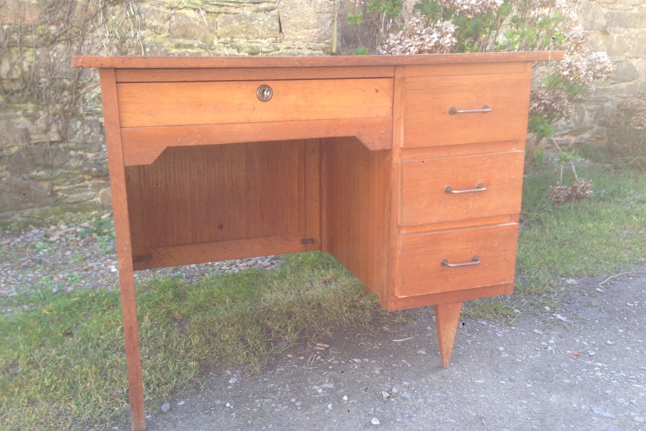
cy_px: 217
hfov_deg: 54.4
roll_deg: +0.1
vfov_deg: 37.9
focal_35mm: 35
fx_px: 628
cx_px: 319
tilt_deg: -14.4
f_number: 2.4
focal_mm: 4.12
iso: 50
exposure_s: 1/60
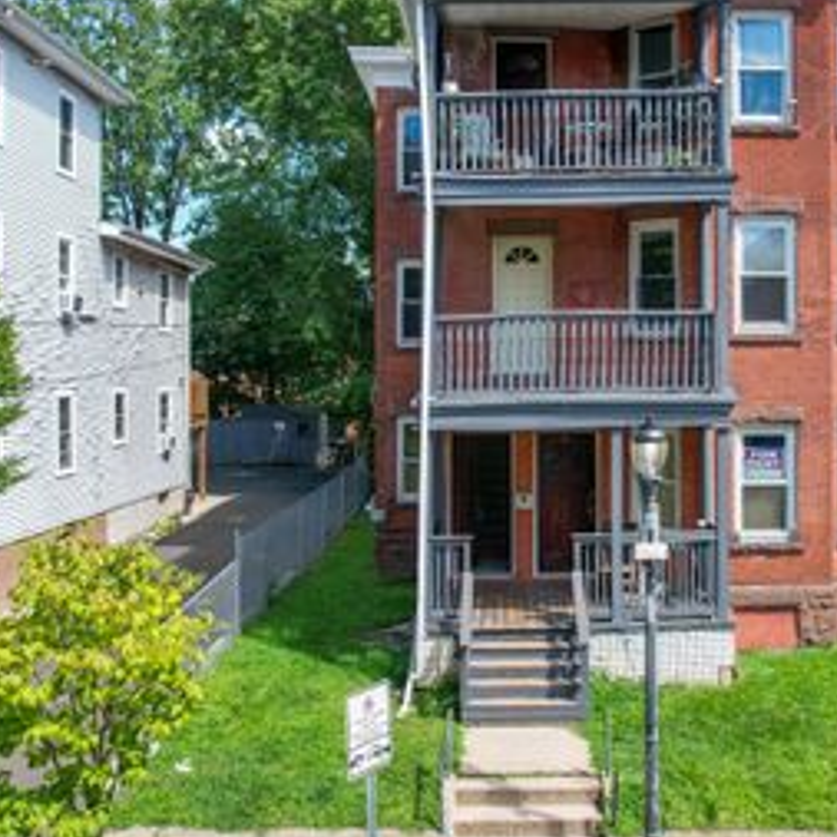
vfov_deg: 44.9
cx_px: 539
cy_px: 372
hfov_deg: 44.4
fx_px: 1012
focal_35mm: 37
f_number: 2.8
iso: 100
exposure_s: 1/1000
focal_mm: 8.38
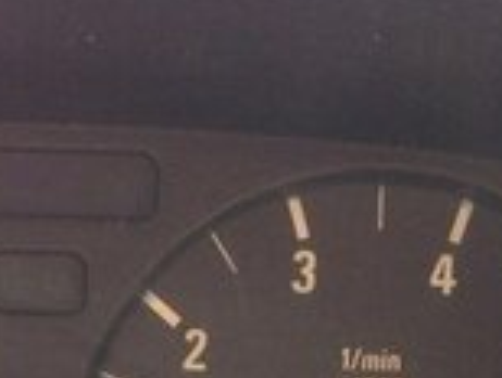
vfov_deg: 9.7
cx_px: 10
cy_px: 784
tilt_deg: -21.9
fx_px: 2048
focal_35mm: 141
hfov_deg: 13.8
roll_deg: -0.5
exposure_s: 1/40
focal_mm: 4.12
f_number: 2.4
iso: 50
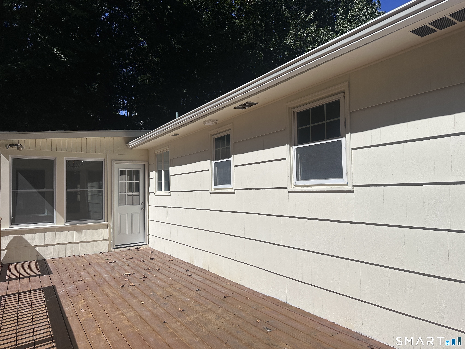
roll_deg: +0.6
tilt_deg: +3.5
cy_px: 174
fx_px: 322
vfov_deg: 56.8
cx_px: 232
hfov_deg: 71.6
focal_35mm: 24
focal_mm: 6.86
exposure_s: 1/12048
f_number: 1.78
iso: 80
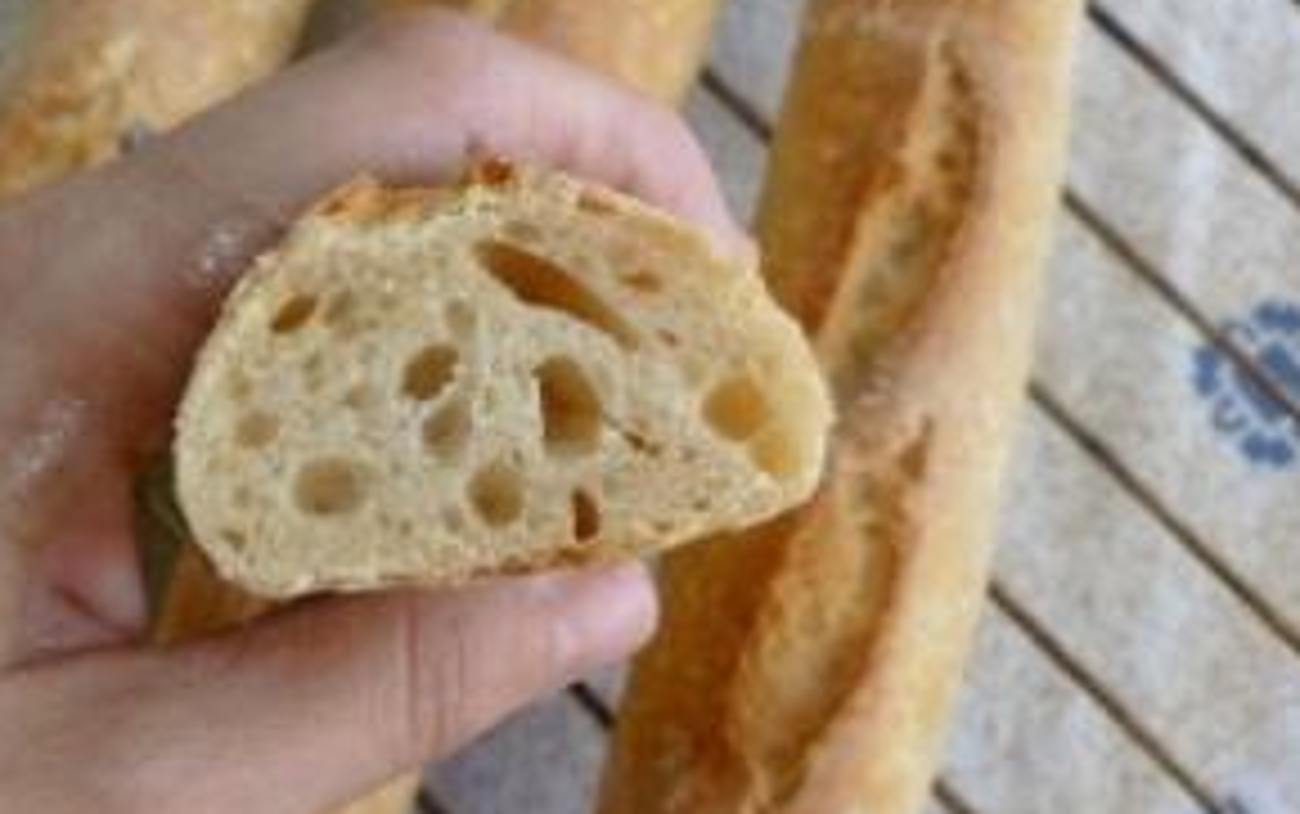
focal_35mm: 46
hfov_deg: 43.2
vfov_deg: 28.0
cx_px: 495
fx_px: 1631
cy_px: 436
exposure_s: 1/40
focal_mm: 5
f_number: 3.3
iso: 400
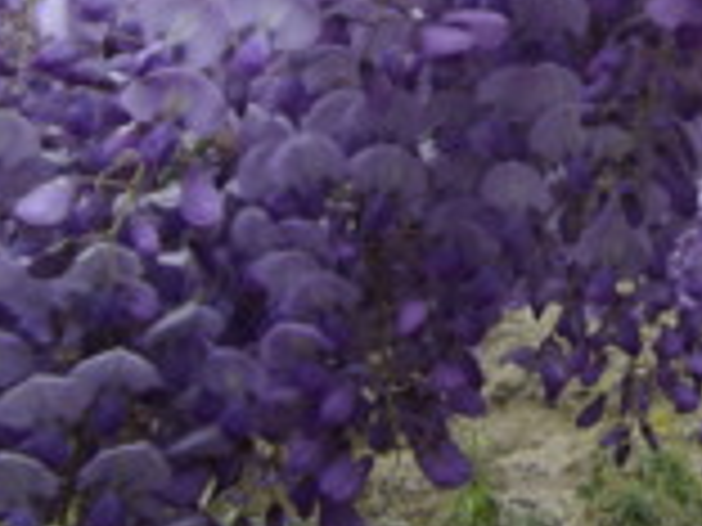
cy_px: -90
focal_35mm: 78
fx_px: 1582
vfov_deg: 18.0
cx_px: 1004
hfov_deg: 21.6
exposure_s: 1/125
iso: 100
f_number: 3.2
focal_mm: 4.9
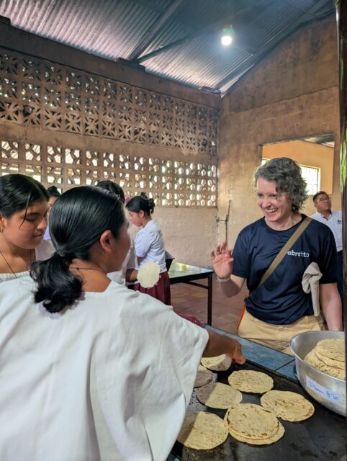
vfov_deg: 71.5
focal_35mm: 24
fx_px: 320
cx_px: 174
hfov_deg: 56.9
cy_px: 230
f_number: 1.68
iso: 713
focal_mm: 6.9
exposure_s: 1/86.3
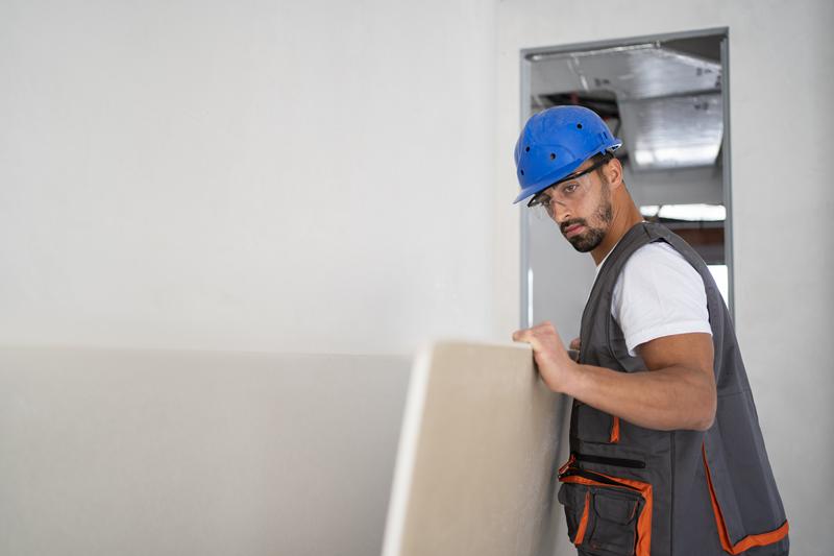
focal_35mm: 35
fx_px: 811
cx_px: 417
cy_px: 278
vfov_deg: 37.8
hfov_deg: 54.4
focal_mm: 35
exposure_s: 1/200
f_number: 2.2
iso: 250
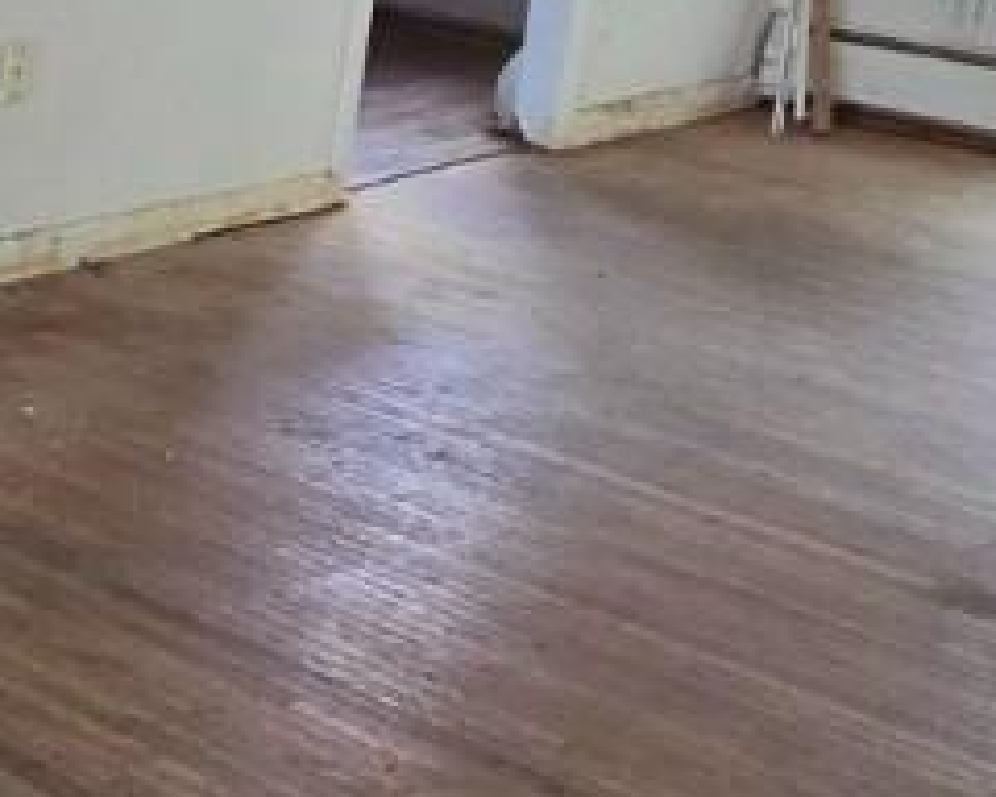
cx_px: -930
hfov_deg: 18.1
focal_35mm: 76
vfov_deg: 19.7
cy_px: 62
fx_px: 2240
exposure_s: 1/120
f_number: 1.9
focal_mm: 2.2
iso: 125
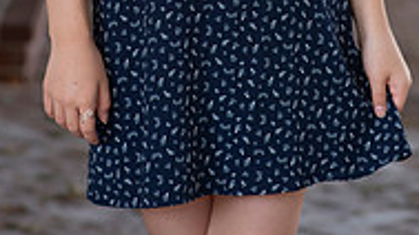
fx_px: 2354
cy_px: -237
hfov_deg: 10.2
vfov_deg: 5.6
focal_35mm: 212
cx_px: 215
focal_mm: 85
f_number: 2.8
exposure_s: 1/320
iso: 200
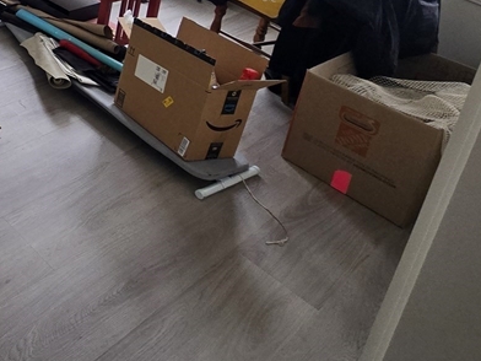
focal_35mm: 34
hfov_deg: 36.6
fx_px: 472
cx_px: -135
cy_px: -96
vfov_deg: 32.6
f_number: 2.2
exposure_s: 1/120
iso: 64
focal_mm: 2.2
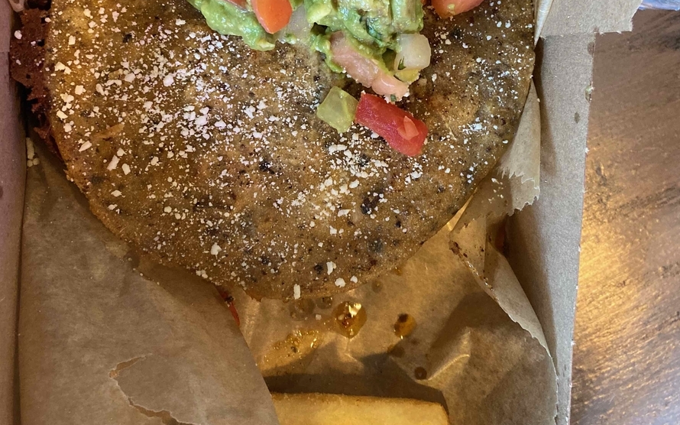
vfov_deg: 31.4
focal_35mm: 40
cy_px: 106
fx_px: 741
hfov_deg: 49.3
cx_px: 341
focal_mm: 3.99
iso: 250
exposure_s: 1/40
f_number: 1.8
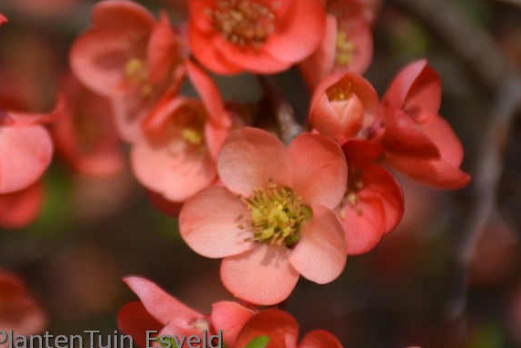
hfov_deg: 5.5
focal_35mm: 377
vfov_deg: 3.6
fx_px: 5456
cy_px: 91
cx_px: 93
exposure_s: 1/1600
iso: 400
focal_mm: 140
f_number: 5.6
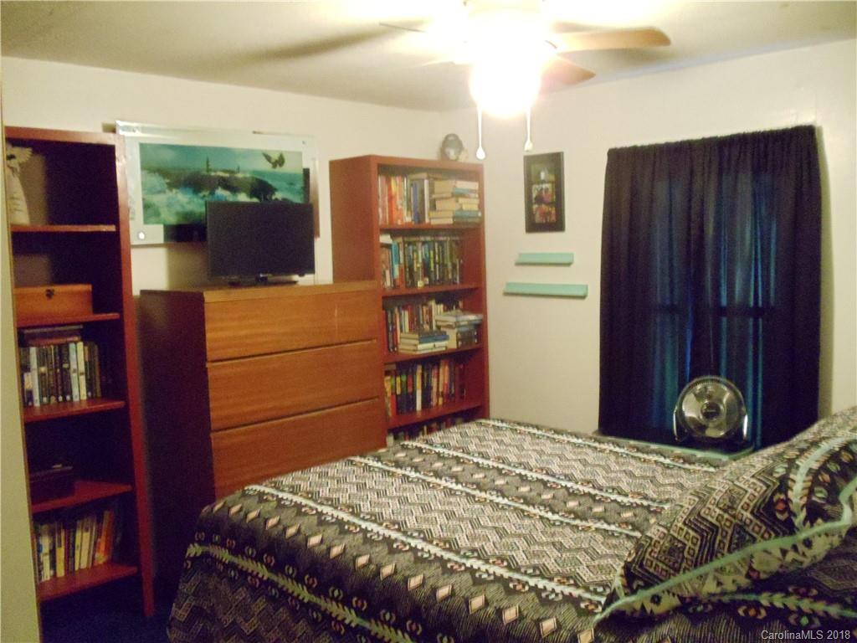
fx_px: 1089
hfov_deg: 42.9
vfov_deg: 32.9
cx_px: 428
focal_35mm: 44
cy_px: 322
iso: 1600
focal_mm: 6
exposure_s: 1/8
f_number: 3.5
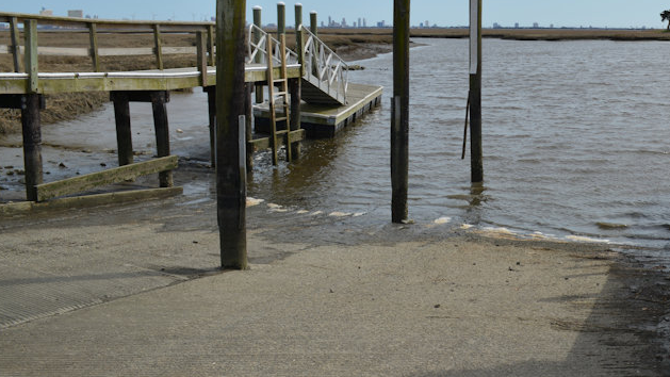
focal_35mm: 45
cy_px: 154
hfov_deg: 43.7
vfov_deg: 26.5
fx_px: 800
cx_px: 520
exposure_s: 1/320
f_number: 9
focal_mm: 18
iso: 100
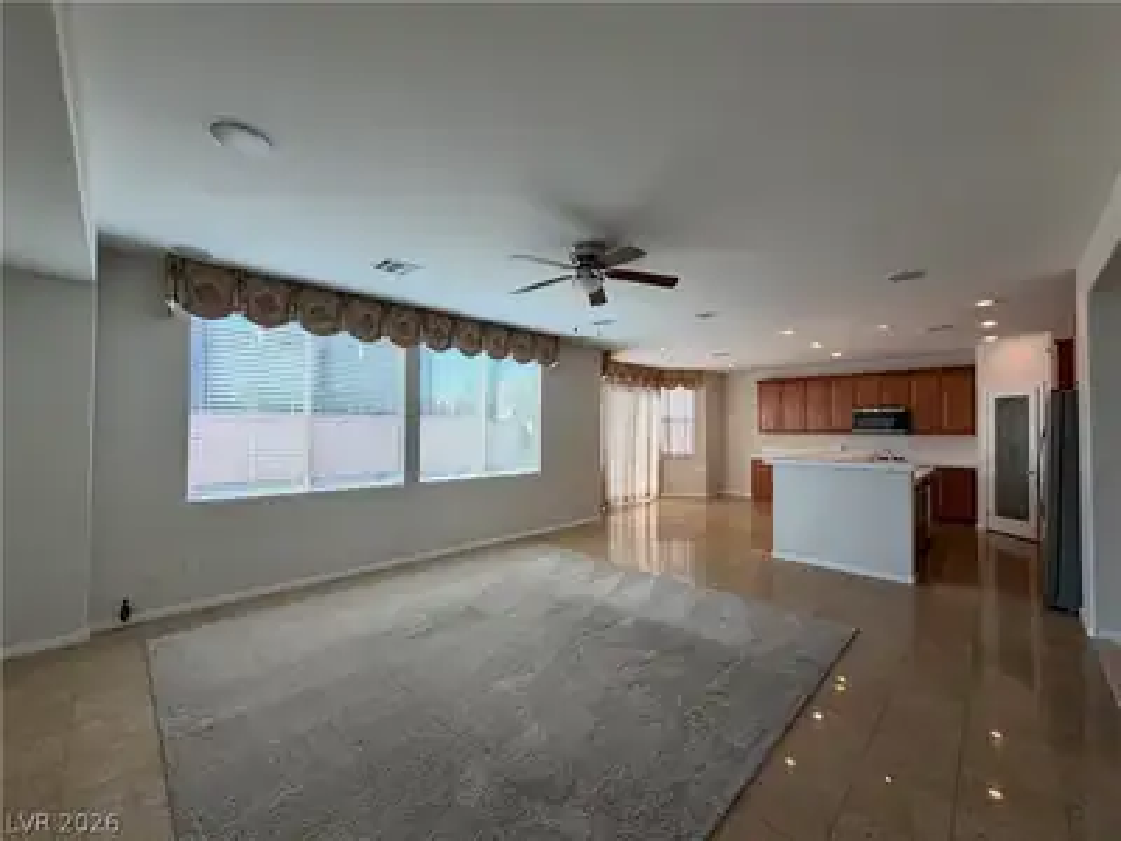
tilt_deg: +0.2
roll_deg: +0.0
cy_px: 420
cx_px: 560
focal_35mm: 14
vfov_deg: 85.7
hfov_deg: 102.1
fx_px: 453
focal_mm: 2.22
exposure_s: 1/126
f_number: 2.2
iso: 50
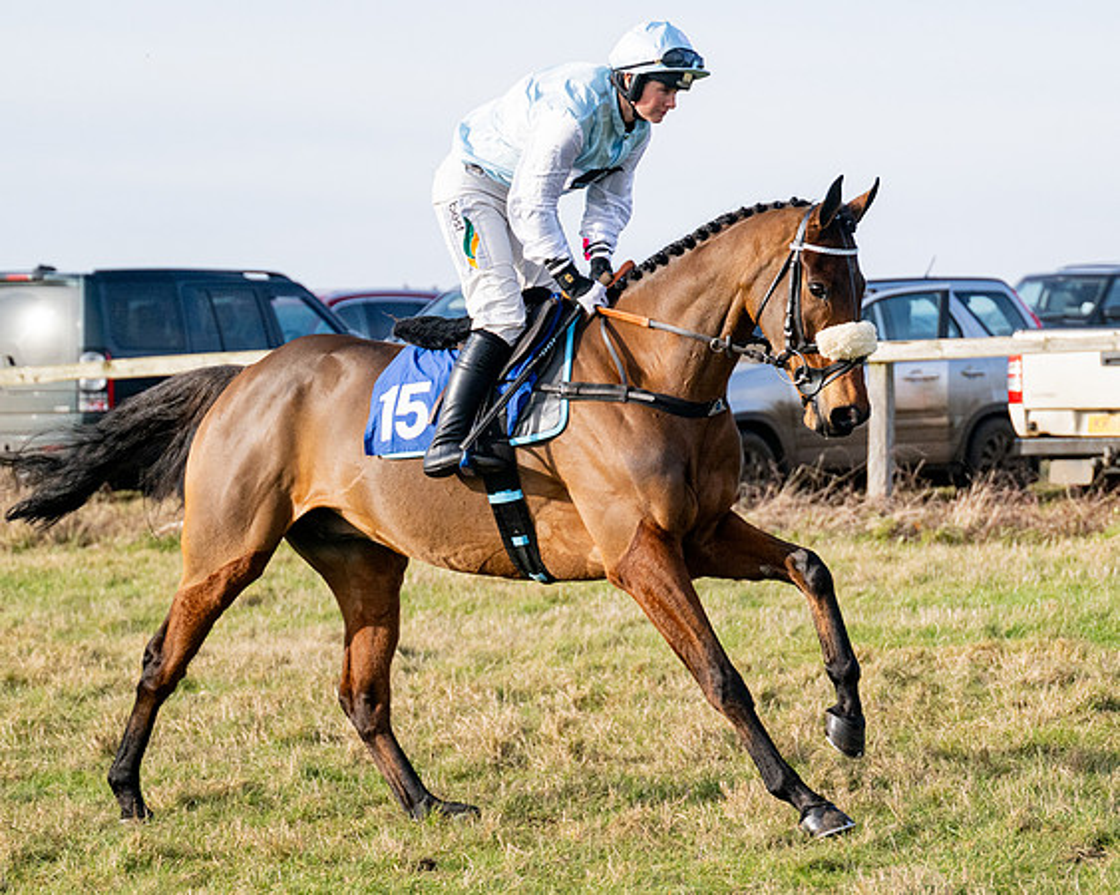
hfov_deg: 11.1
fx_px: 5755
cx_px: 705
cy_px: 459
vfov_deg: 8.9
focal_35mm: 174
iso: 400
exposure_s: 1/4000
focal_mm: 98
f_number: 4
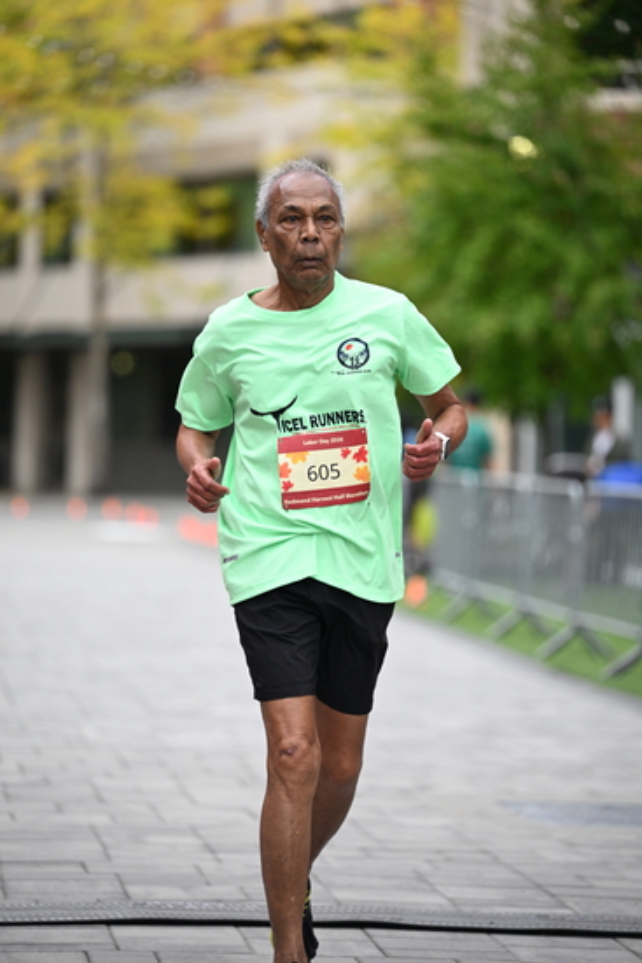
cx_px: 321
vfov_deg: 13.2
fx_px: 4143
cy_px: 482
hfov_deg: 8.9
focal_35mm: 155
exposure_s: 1/5000
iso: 1600
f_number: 2.8
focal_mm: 155
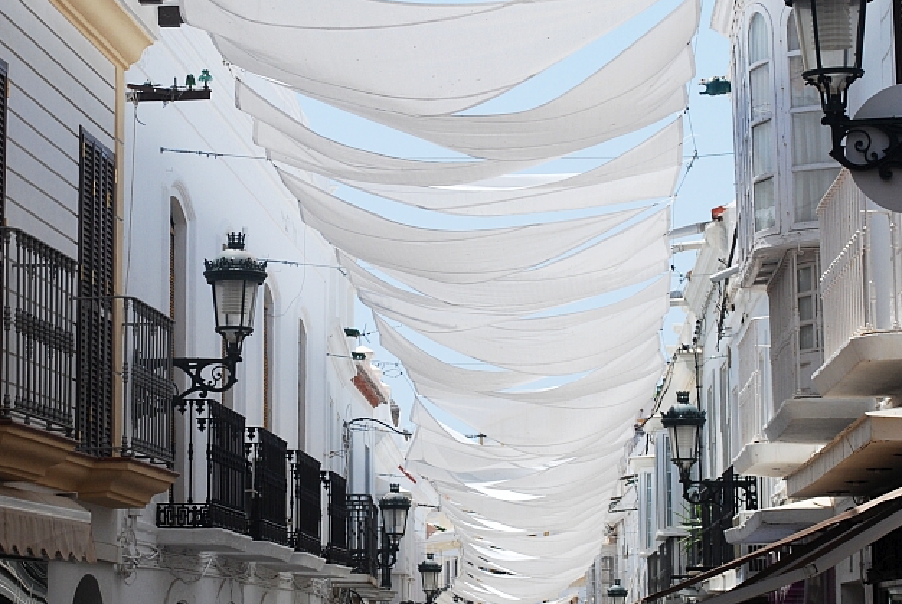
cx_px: 239
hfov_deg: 17.7
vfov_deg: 11.9
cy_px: 236
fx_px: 2885
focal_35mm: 115
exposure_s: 1/400
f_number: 10
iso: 200
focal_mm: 48
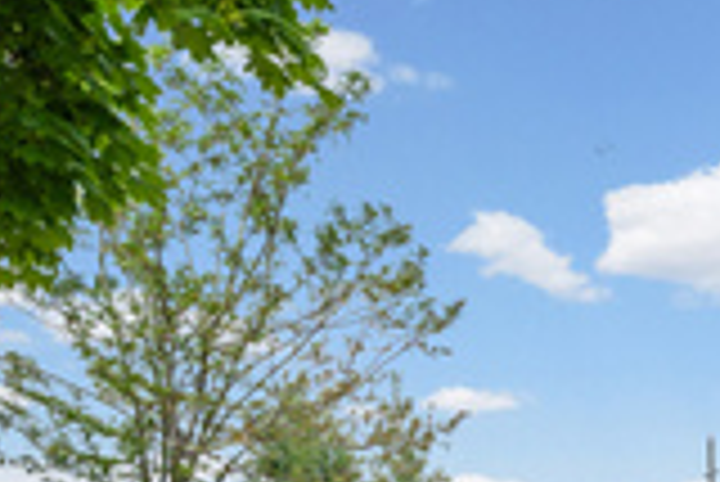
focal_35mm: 64
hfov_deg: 26.5
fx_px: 1281
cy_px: 743
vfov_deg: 18.6
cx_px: 945
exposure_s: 1/160
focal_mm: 16
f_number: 9
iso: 250
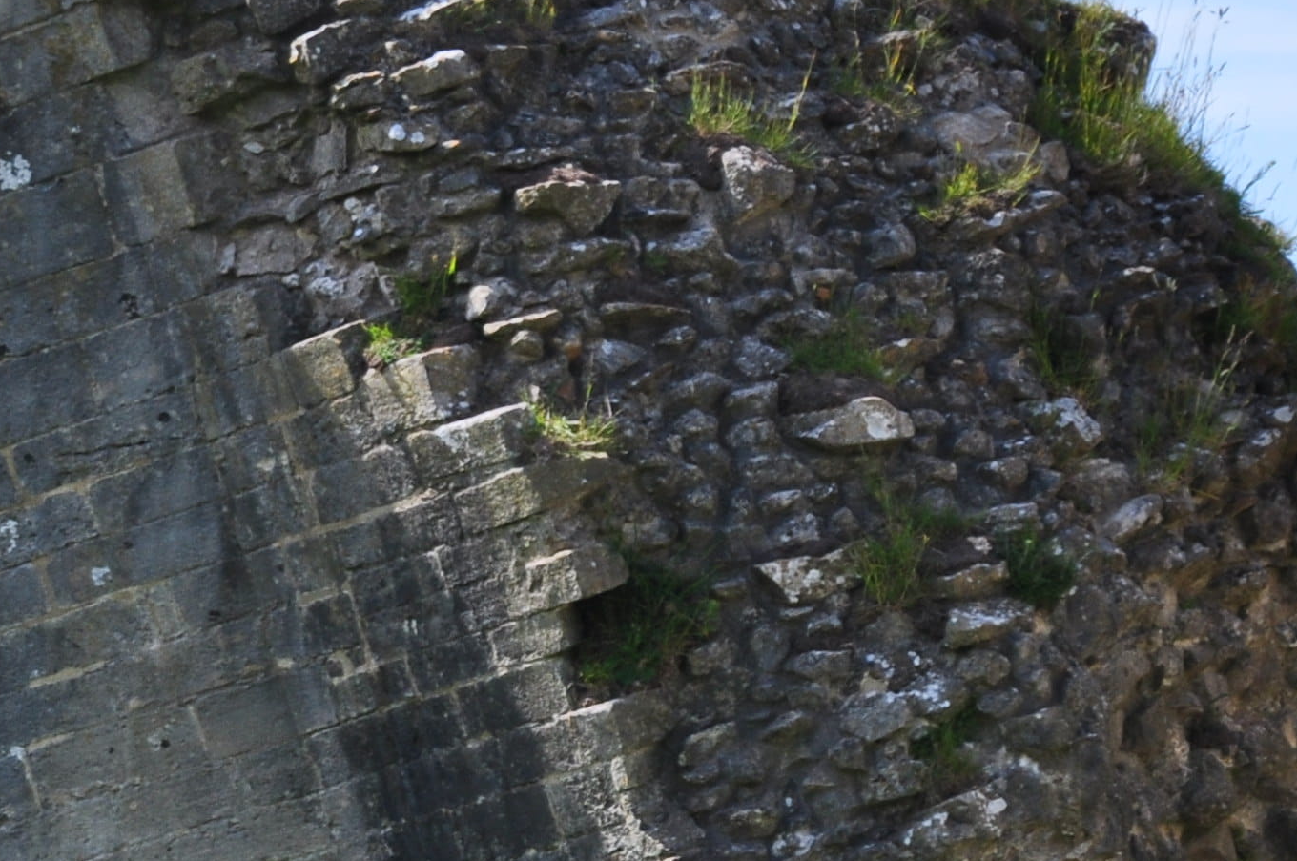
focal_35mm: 473
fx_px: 17019
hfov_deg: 4.4
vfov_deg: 2.9
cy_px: 1240
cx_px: 403
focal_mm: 100
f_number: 10
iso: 200
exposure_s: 1/250
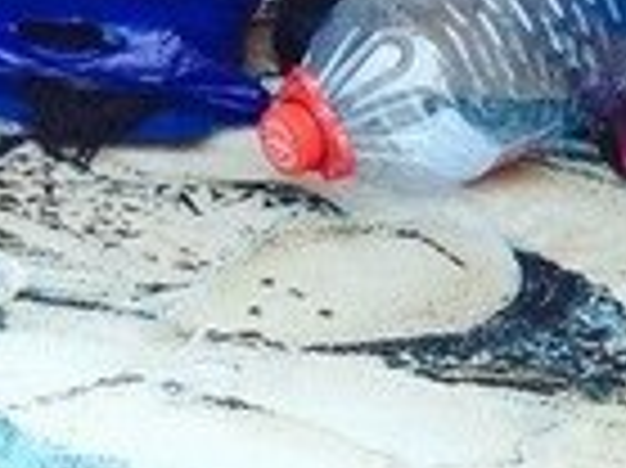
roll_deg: -0.7
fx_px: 2493
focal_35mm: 138
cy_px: -434
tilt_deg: -9.2
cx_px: 113
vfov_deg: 10.0
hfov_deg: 14.2
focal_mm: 4.15
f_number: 2.2
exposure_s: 1/720
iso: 32
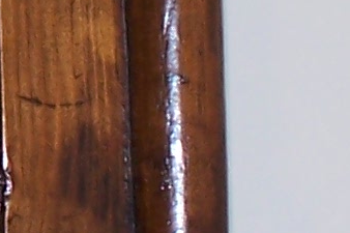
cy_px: -283
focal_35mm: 666
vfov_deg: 2.1
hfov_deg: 3.1
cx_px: -541
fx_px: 6472
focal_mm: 15.6
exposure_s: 1/90
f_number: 3.2
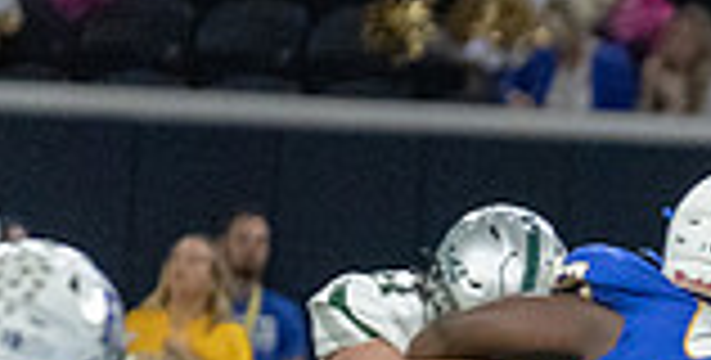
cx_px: 1231
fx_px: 19781
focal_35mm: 1074
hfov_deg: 2.1
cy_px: 603
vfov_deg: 1.0
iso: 4000
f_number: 2.8
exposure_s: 1/1250
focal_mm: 200
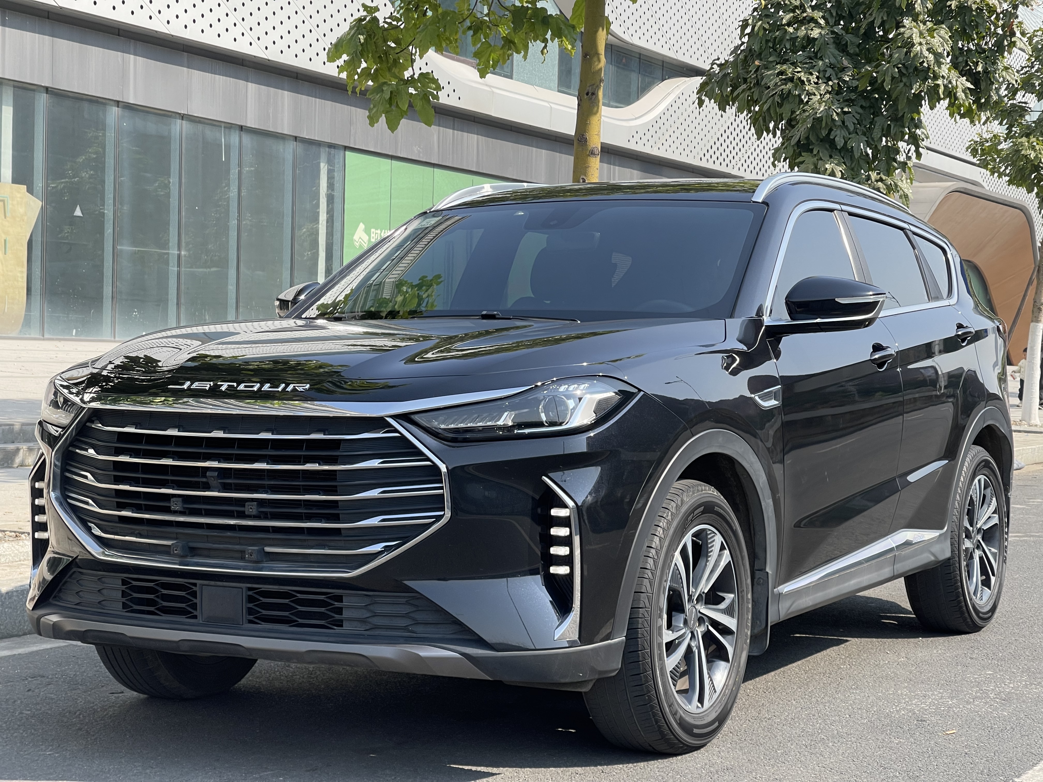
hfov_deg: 30.3
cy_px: 391
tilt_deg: -1.4
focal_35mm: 64
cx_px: 522
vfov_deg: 22.9
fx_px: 1928
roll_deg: -1.7
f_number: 2.2
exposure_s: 1/570
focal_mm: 7.5
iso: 20
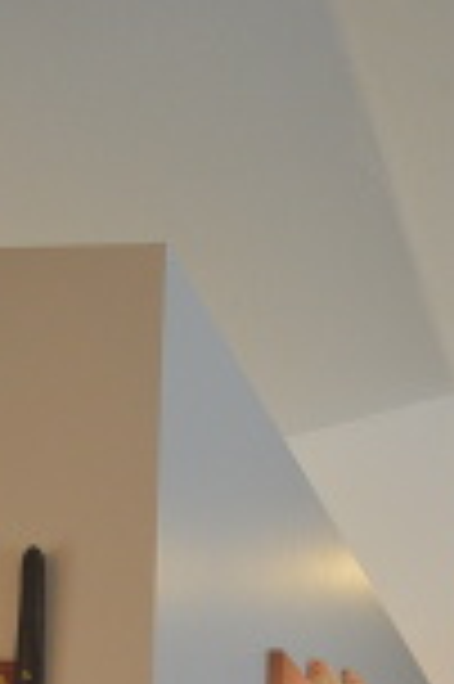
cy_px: 990
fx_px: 1801
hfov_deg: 13.4
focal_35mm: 95
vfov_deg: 19.1
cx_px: 712
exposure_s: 1/60
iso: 900
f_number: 3.8
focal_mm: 20
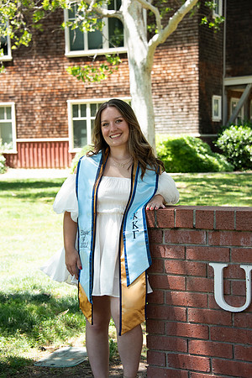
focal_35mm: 72
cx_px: 126
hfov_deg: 18.9
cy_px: 189
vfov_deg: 28.1
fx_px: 756
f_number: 5.6
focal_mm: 72
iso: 640
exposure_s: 1/320
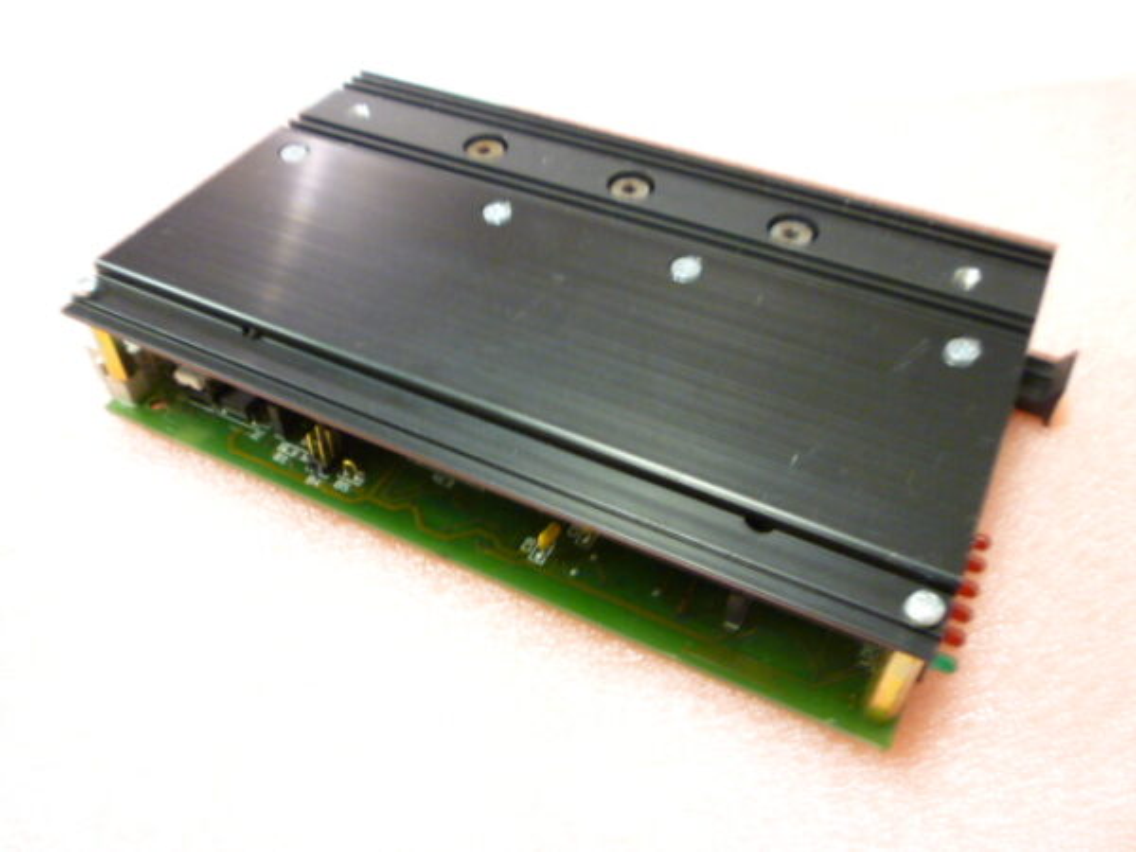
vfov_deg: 48.2
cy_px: 426
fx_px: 952
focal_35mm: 29
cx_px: 568
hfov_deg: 61.7
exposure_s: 1/5
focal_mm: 5.2
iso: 400
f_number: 3.3
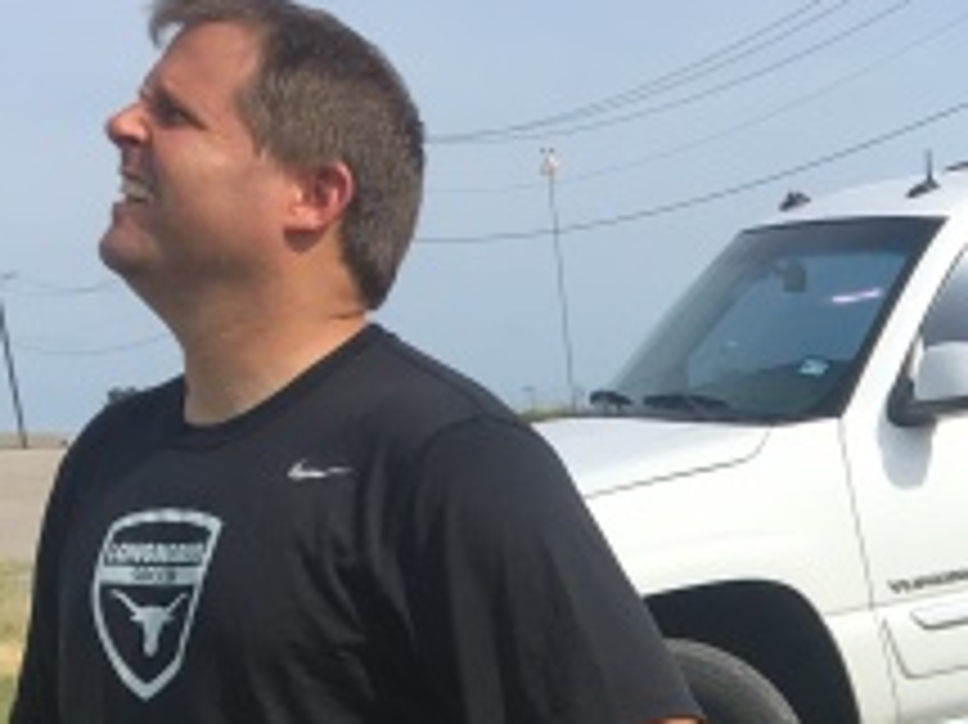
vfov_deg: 12.7
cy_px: 1223
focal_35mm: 108
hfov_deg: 17.1
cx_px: 1265
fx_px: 3018
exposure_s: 1/1425
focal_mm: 4.15
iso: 25
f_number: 2.2
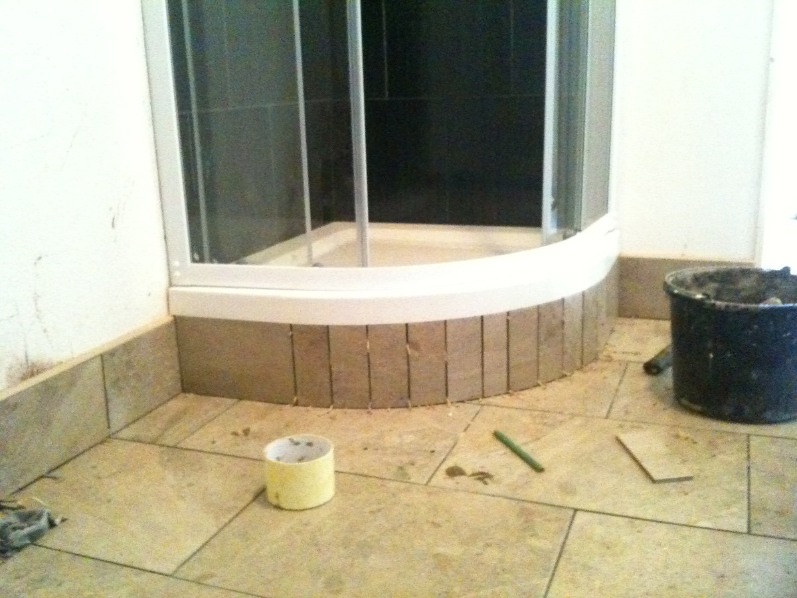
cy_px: 299
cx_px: 398
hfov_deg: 52.6
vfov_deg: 40.7
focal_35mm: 35
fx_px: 806
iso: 1000
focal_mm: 3.85
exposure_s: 1/10
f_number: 2.8
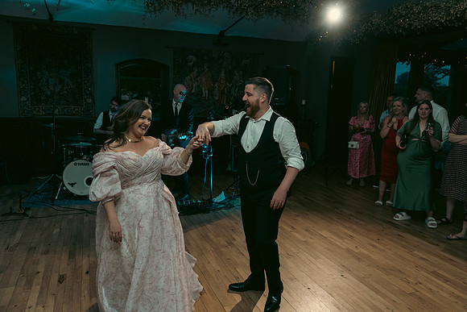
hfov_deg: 65.5
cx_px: 234
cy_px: 156
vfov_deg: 46.4
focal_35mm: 28
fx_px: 363
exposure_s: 1/160
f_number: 3.5
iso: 2500
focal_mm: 28
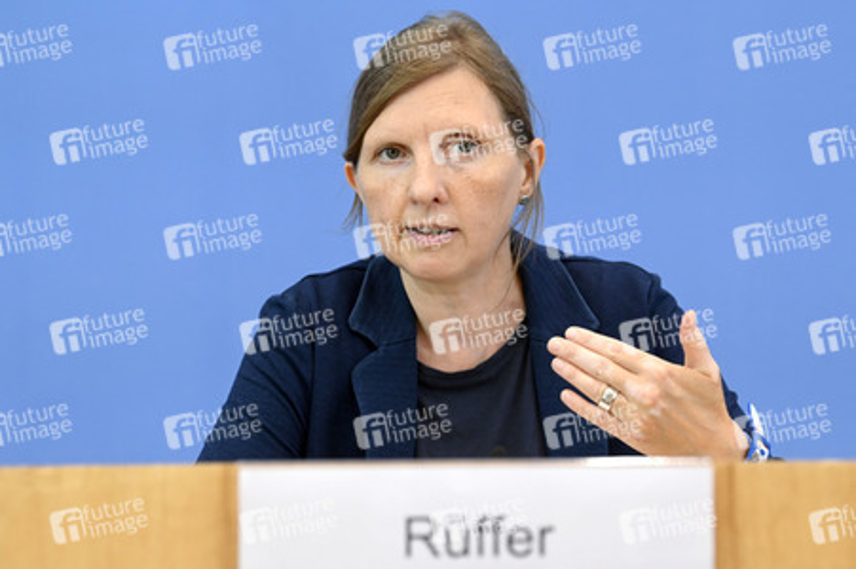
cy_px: 284
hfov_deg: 20.0
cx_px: 428
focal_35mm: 102
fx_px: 2423
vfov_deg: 13.4
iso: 3200
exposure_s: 1/800
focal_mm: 102
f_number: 5
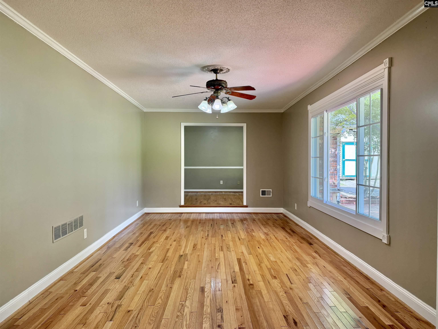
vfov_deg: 56.8
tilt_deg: -1.6
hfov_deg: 71.6
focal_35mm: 24
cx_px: 219
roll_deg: +0.8
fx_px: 304
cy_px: 164
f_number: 1.78
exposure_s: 1/182
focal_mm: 6.76
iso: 200
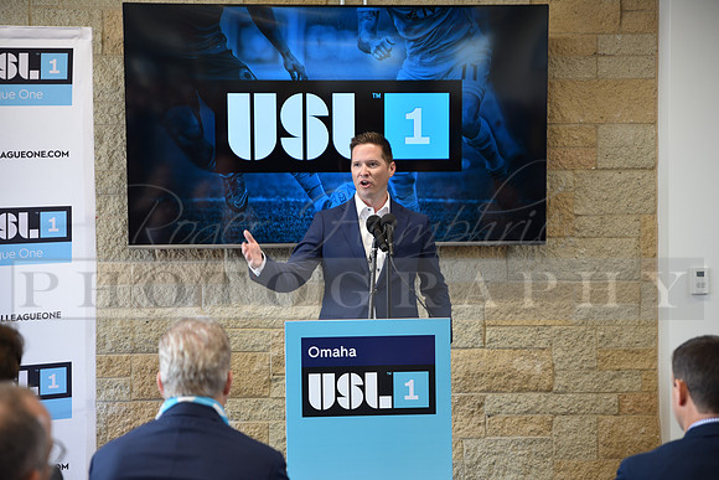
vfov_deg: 19.5
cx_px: 360
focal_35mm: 70
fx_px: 1398
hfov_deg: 28.8
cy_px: 240
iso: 400
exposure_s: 1/60
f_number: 2.8
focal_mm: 70
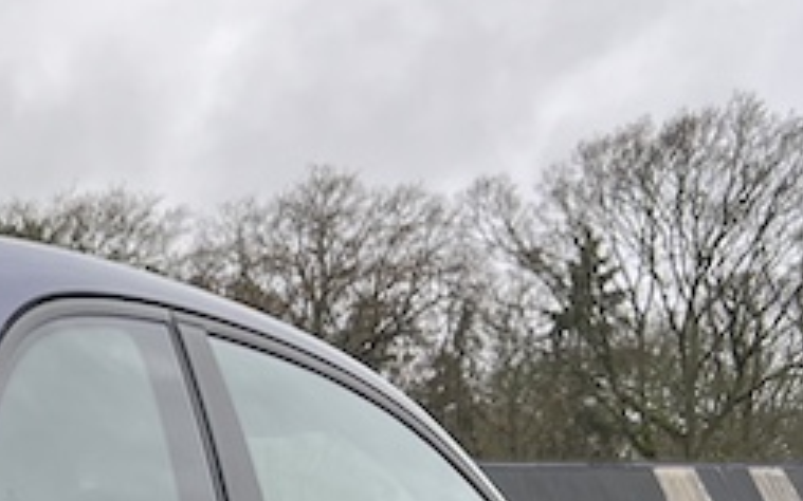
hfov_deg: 17.1
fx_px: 2385
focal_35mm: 109
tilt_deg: -0.1
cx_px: -441
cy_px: 853
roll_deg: +1.6
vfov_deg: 11.3
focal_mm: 5.7
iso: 64
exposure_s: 1/121
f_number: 1.5
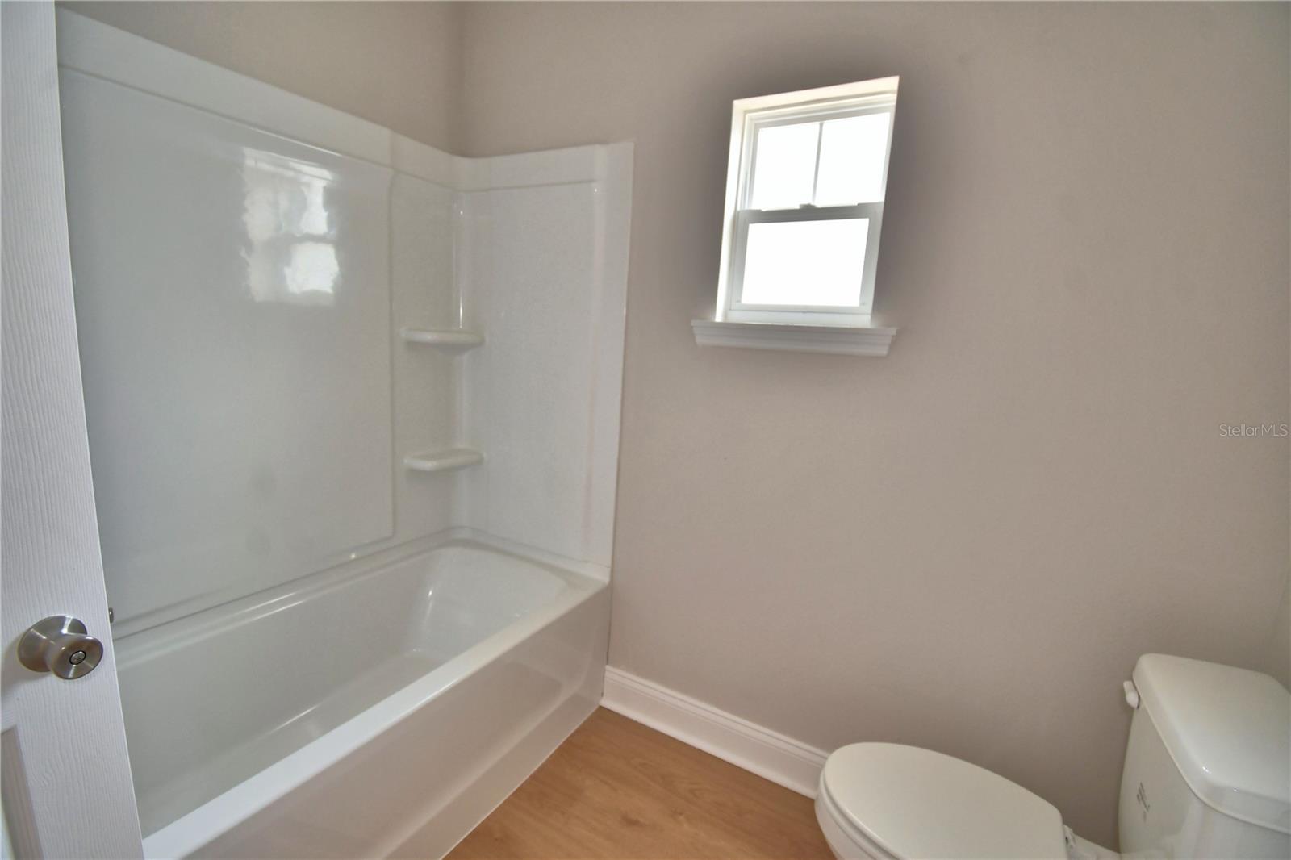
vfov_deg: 77.3
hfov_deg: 100.4
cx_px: 646
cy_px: 430
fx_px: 538
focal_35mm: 15
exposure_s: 1/40
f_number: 4.5
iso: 200
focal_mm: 10
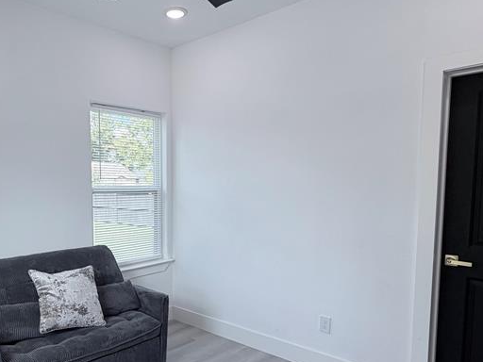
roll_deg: +0.4
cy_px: 216
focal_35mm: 28
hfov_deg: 61.9
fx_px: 391
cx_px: 160
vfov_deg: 49.5
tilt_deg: -5.4
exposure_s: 1/120
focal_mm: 2.22
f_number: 2.2
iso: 32
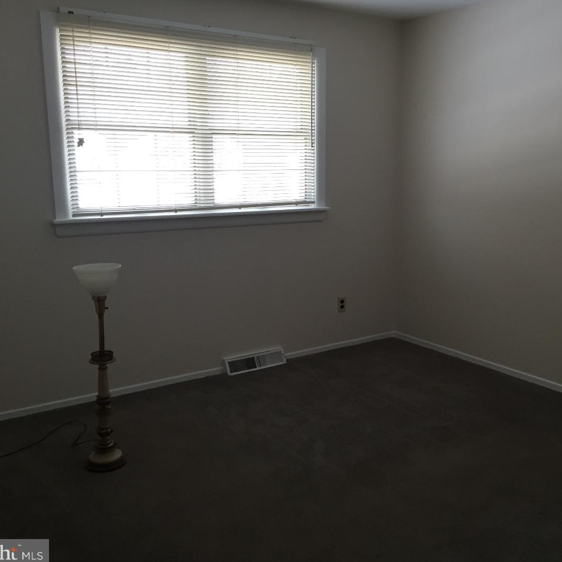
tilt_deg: -11.5
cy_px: 282
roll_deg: -1.5
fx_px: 643
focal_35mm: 35
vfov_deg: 47.2
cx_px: 339
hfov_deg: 46.9
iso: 32
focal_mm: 4.15
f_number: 2.2
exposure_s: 1/30
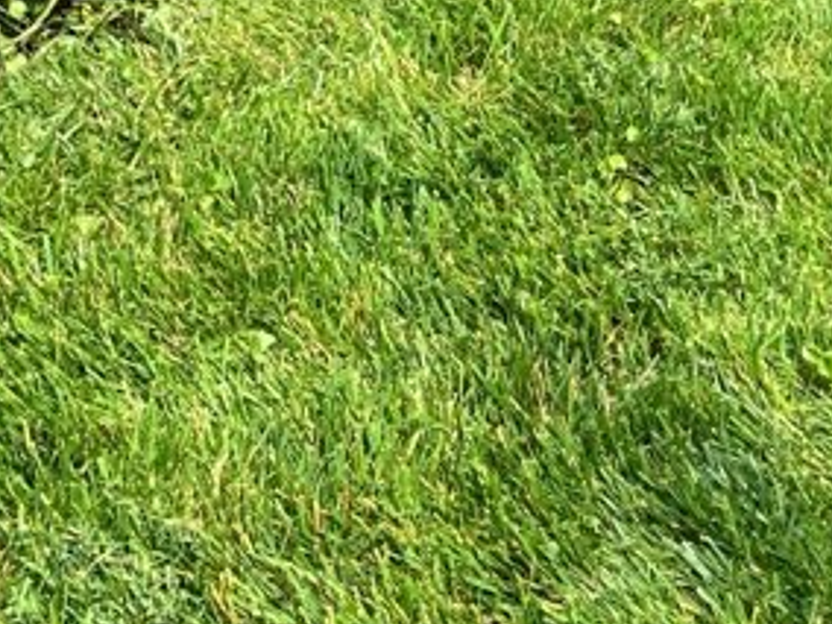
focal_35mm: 138
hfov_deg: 14.3
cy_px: -650
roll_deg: -1.6
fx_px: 3317
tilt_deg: -18.2
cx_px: 229
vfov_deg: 9.9
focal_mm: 3.99
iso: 32
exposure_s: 1/592
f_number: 1.8
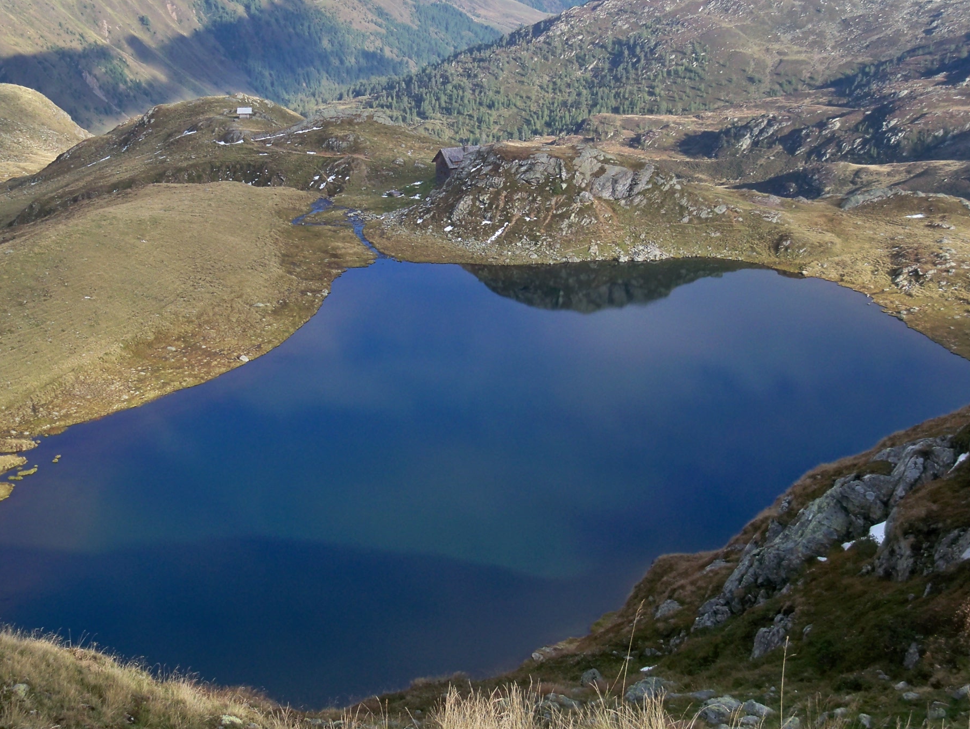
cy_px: 262
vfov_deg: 26.5
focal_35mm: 55
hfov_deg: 34.9
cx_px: 438
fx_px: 1542
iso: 64
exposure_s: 1/320
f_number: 3.5
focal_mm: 6.2
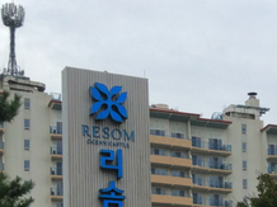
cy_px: 263
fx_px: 847
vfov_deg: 13.5
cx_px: 238
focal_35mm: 106
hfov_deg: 18.3
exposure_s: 1/403
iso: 32
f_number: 2.4
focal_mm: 3.3
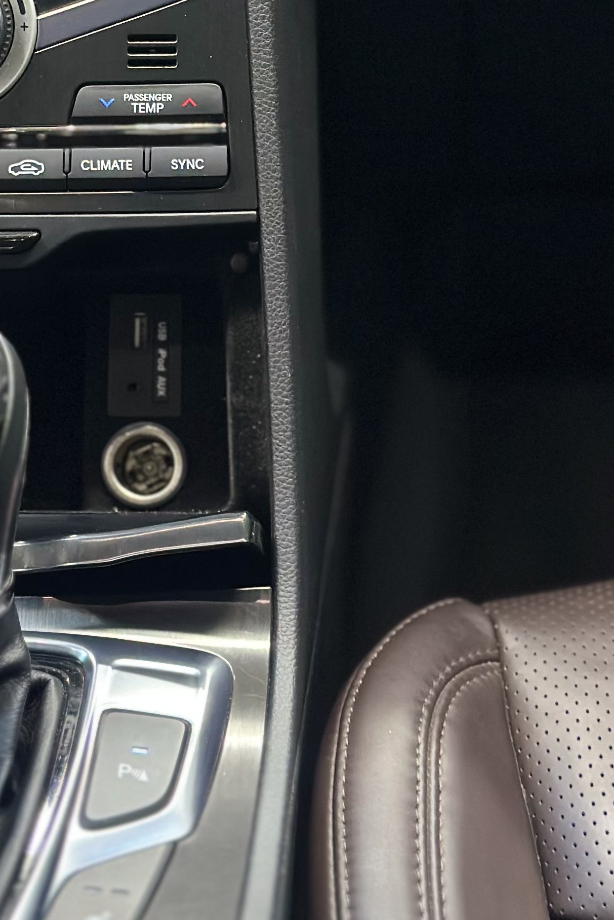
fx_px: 2762
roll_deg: -0.1
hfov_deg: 12.7
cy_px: 47
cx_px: 262
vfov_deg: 18.5
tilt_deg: -29.1
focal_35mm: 108
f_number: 1.78
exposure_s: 1/50
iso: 200
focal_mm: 6.86
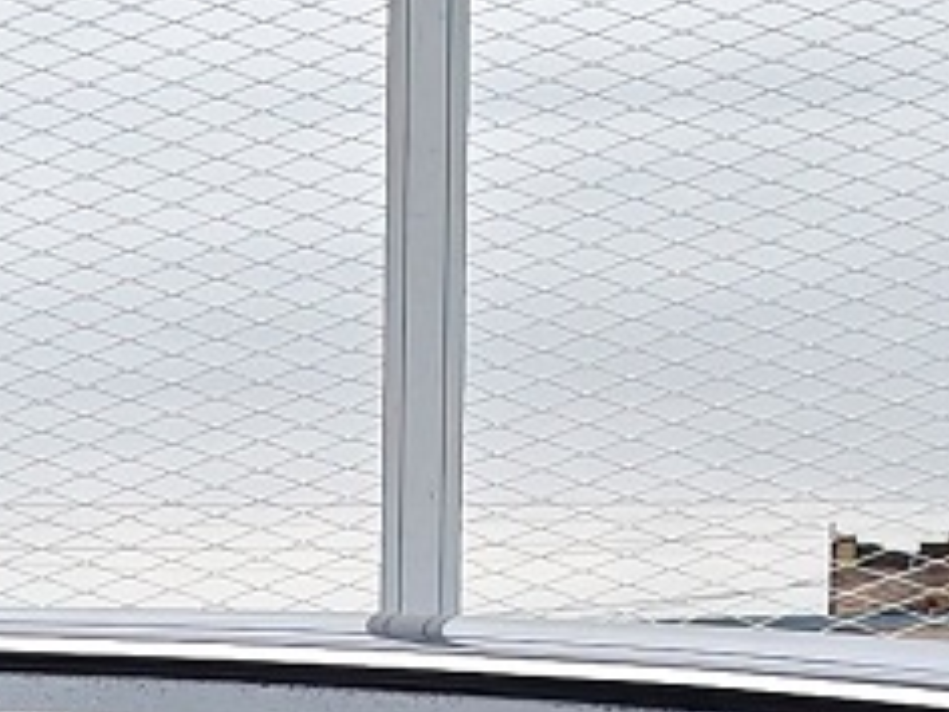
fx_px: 5949
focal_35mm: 217
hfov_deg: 9.0
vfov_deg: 6.5
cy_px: 1776
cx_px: -249
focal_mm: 6.83
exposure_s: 1/820
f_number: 2
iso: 100
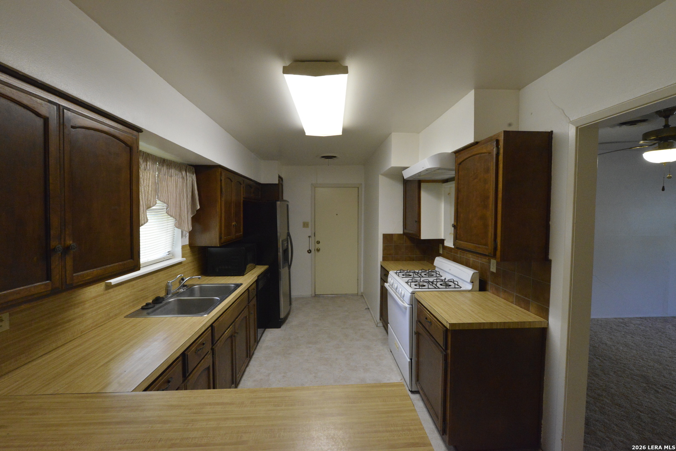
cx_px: 338
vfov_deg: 81.2
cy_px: 226
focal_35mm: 14
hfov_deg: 104.3
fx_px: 263
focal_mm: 14
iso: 6400
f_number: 11
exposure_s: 1/125
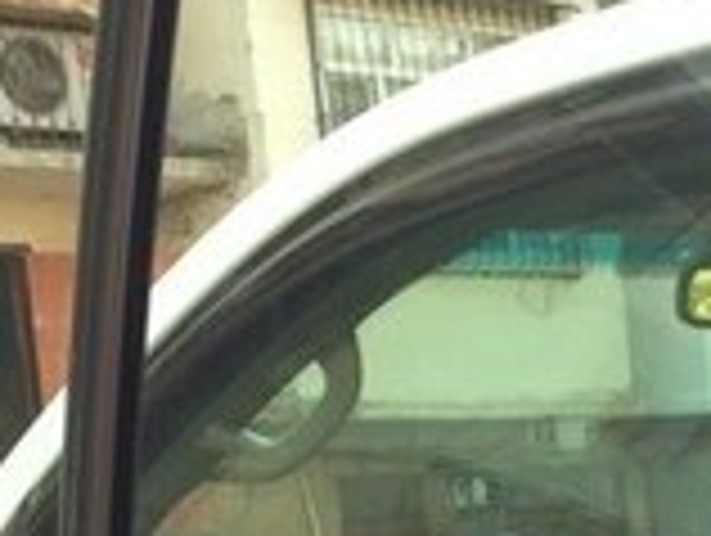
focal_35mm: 121
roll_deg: +2.6
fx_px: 2489
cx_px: 1094
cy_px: 908
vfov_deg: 11.5
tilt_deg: -12.6
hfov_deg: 15.0
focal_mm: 4.15
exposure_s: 1/118
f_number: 2.2
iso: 32
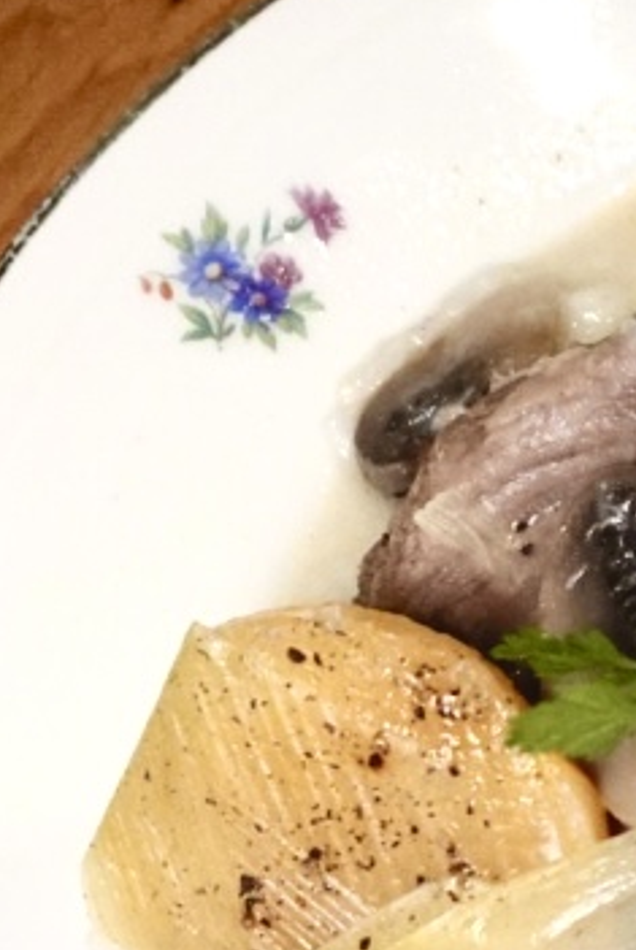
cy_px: 804
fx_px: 2431
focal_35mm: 92
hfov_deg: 13.9
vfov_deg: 21.7
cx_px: 974
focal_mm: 7.6
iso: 2500
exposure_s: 1/1250
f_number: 2
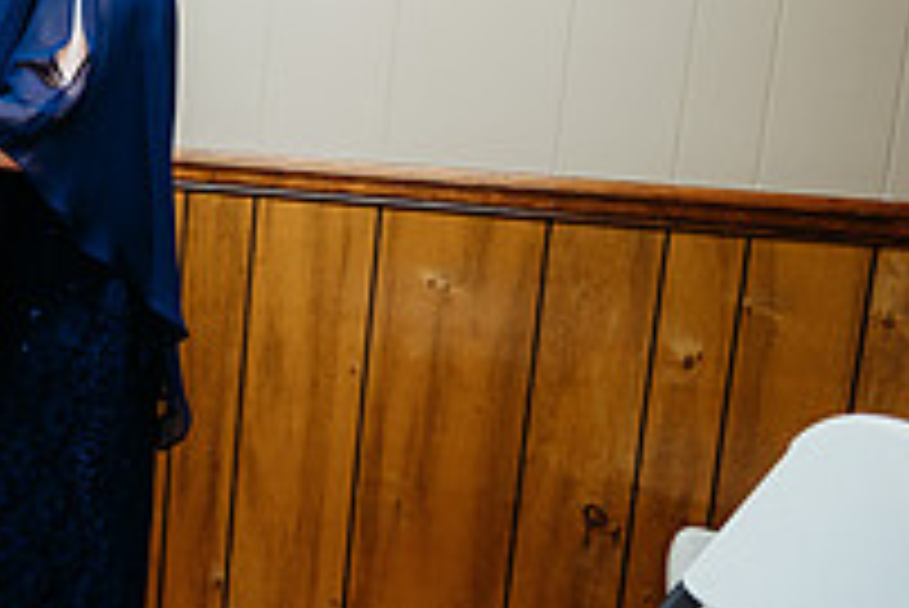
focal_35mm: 69
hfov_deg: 24.8
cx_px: -315
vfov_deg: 19.7
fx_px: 1743
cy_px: 178
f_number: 1.8
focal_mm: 24
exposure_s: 1/125
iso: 400
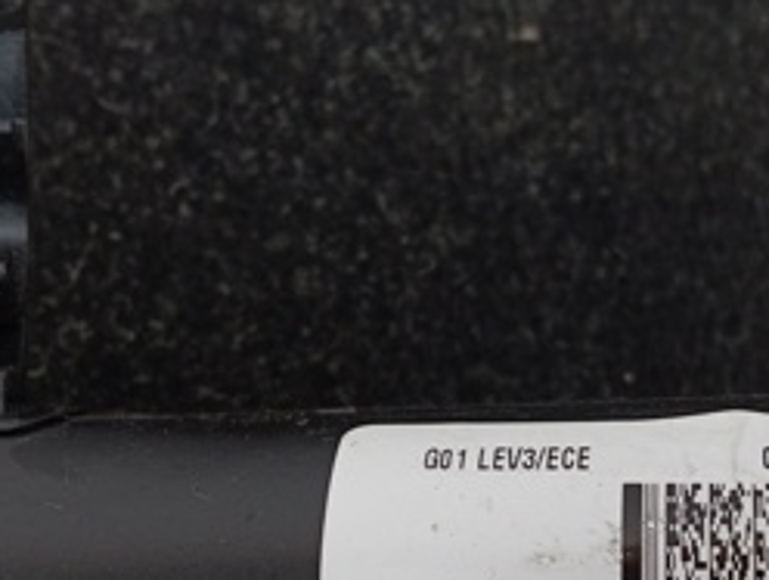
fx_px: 1603
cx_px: 526
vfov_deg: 20.4
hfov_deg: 26.8
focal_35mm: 72
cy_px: 419
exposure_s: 1/33.3
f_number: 1.8
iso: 393
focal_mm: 4.22
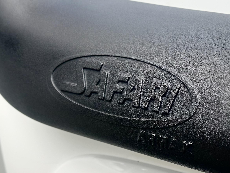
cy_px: 115
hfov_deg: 23.6
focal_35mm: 82
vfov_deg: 17.9
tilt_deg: -15.6
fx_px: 545
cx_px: 166
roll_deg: +7.7
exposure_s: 1/431
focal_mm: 6.86
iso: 80
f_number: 1.78
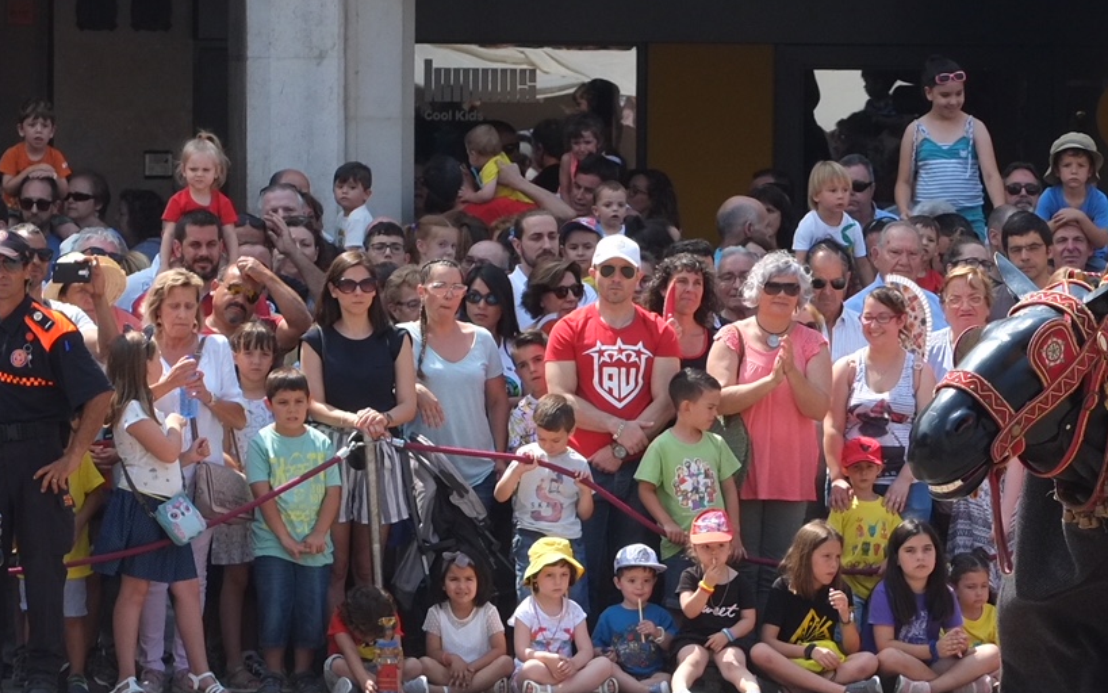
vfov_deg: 3.2
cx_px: 1296
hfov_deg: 5.1
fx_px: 12412
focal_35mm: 411
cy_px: 702
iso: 640
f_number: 7.1
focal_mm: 90
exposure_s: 1/500
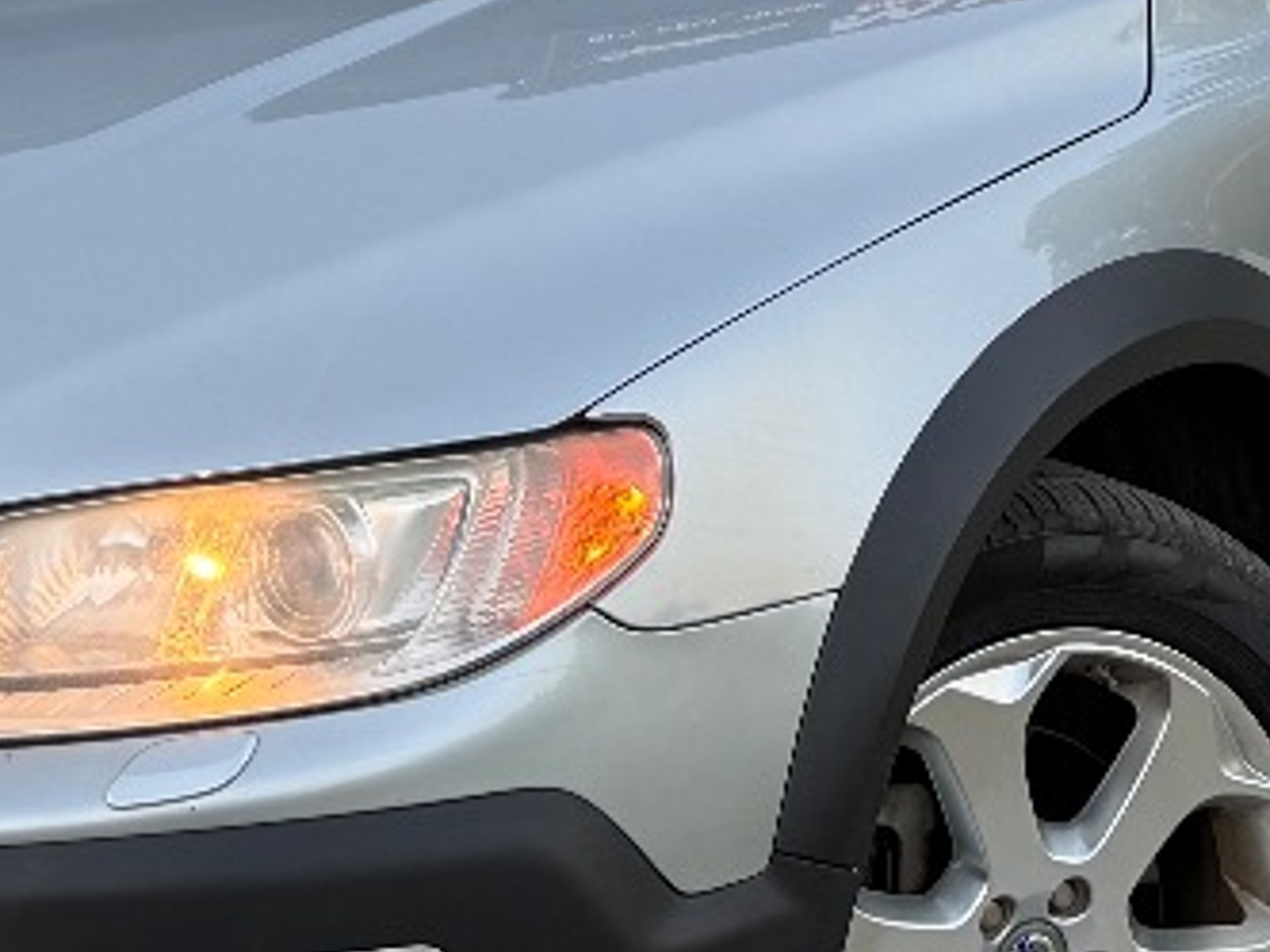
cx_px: 845
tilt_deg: -1.4
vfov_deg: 13.7
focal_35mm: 104
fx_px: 3816
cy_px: -317
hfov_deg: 18.8
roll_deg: +0.5
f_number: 1.78
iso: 125
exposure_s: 1/121
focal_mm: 6.76
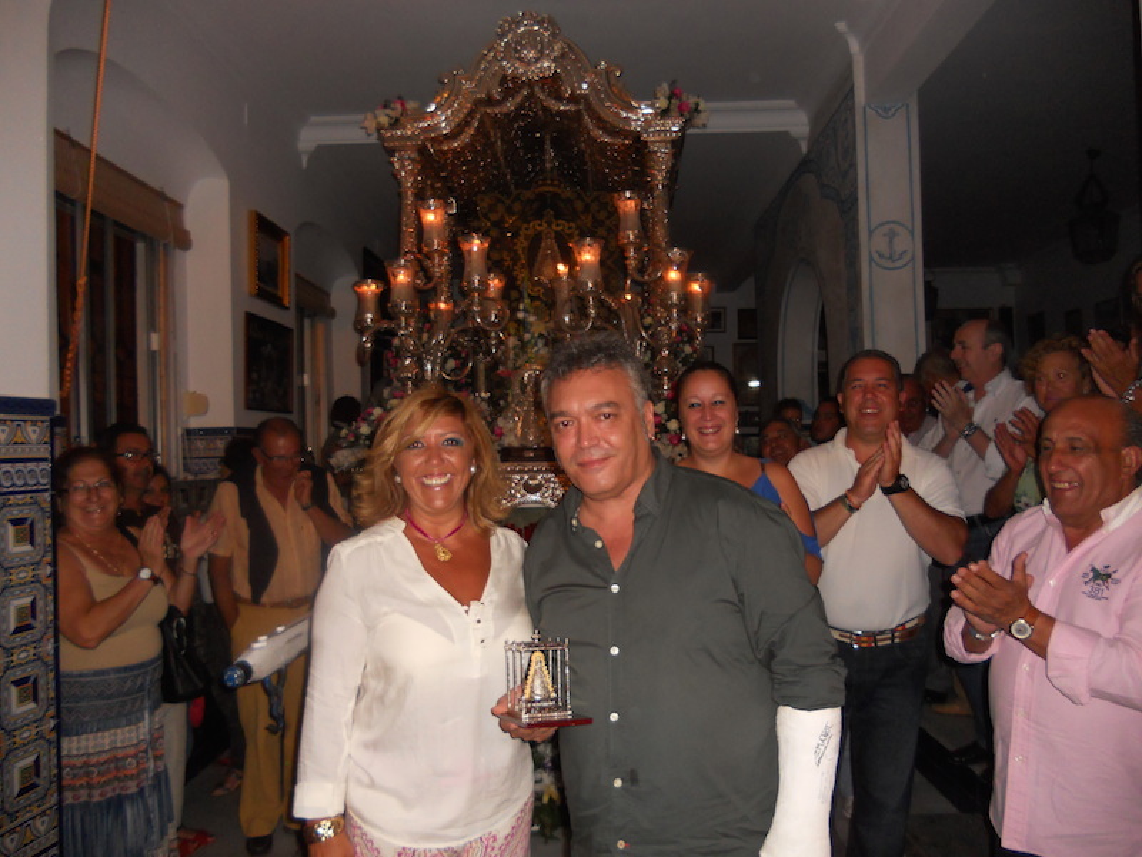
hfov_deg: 65.3
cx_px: 571
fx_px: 891
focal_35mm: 27
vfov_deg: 51.4
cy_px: 428
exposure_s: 1/25
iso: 200
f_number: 3.2
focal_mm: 4.9
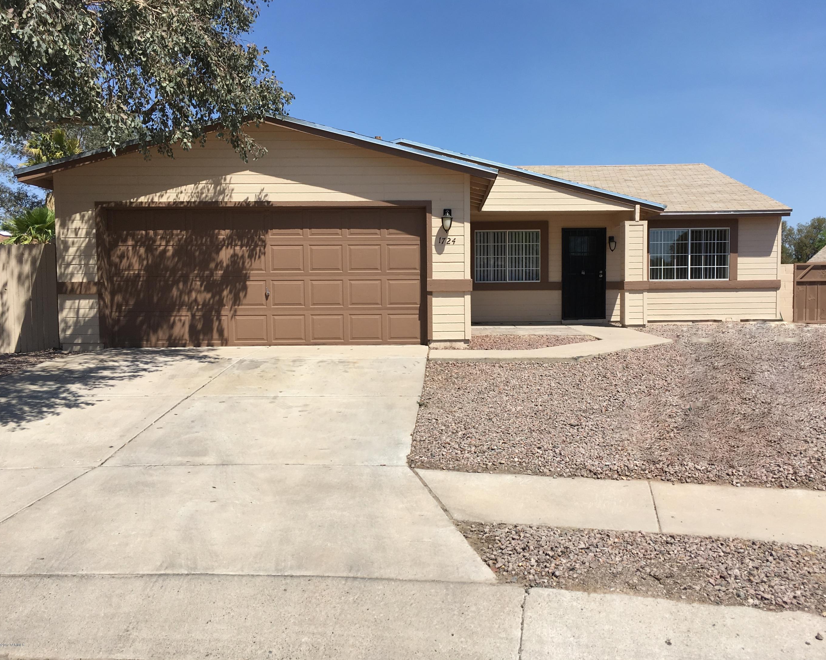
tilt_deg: -2.7
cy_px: 327
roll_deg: -0.5
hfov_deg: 57.1
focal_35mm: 31
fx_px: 758
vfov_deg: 47.1
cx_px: 449
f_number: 2.2
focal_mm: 4.15
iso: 25
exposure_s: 1/1923
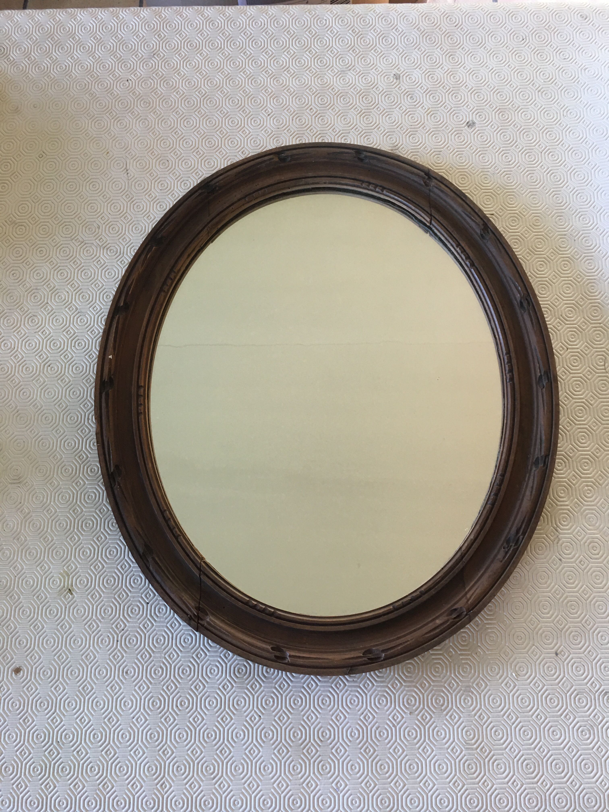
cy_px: 406
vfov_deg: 61.7
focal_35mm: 29
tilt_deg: -73.2
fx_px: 680
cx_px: 304
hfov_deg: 48.2
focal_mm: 4.15
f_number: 2.2
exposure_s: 1/17
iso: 50
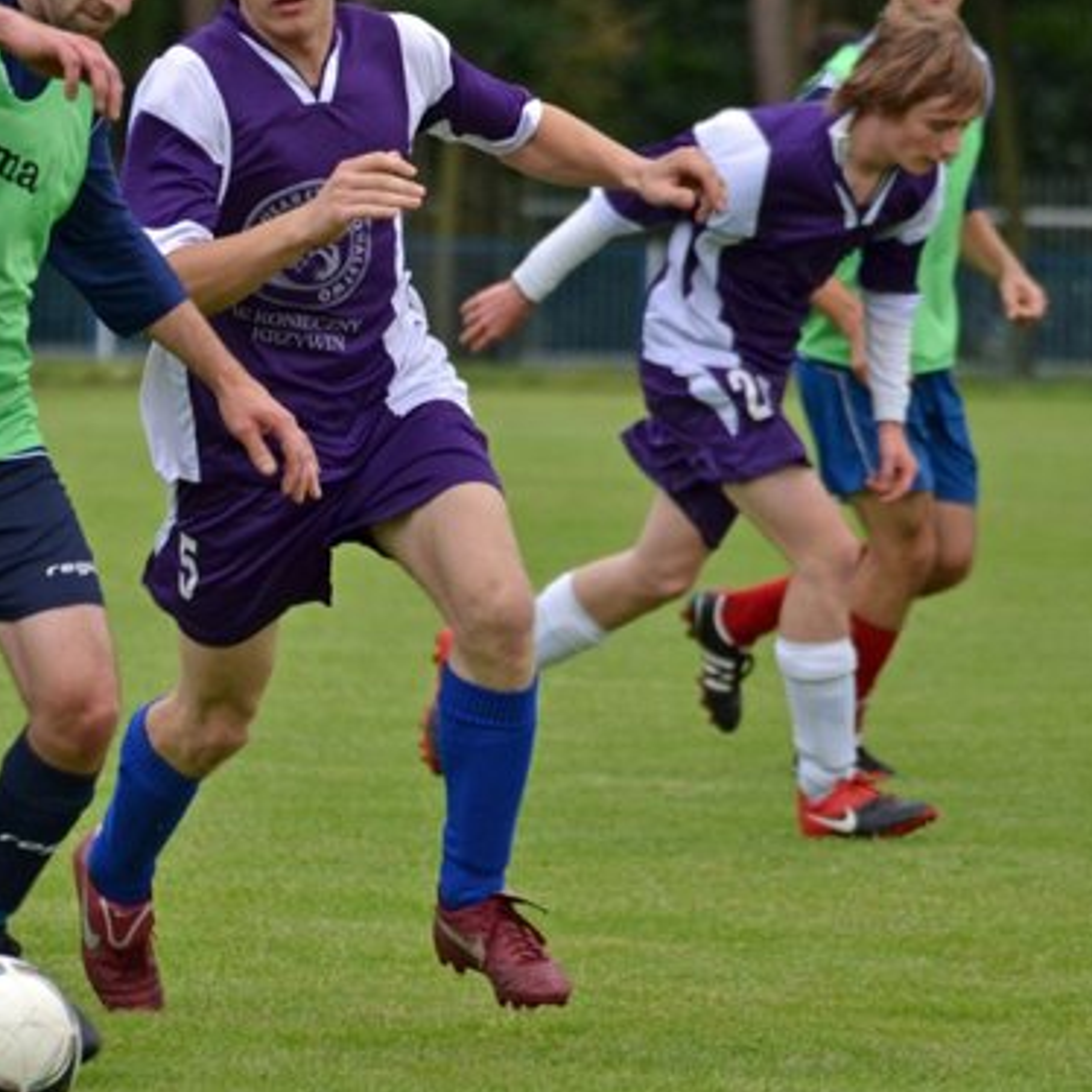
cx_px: 286
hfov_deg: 4.6
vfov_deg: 4.6
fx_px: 13455
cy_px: 470
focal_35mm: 377
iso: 800
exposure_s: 1/640
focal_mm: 170
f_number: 5
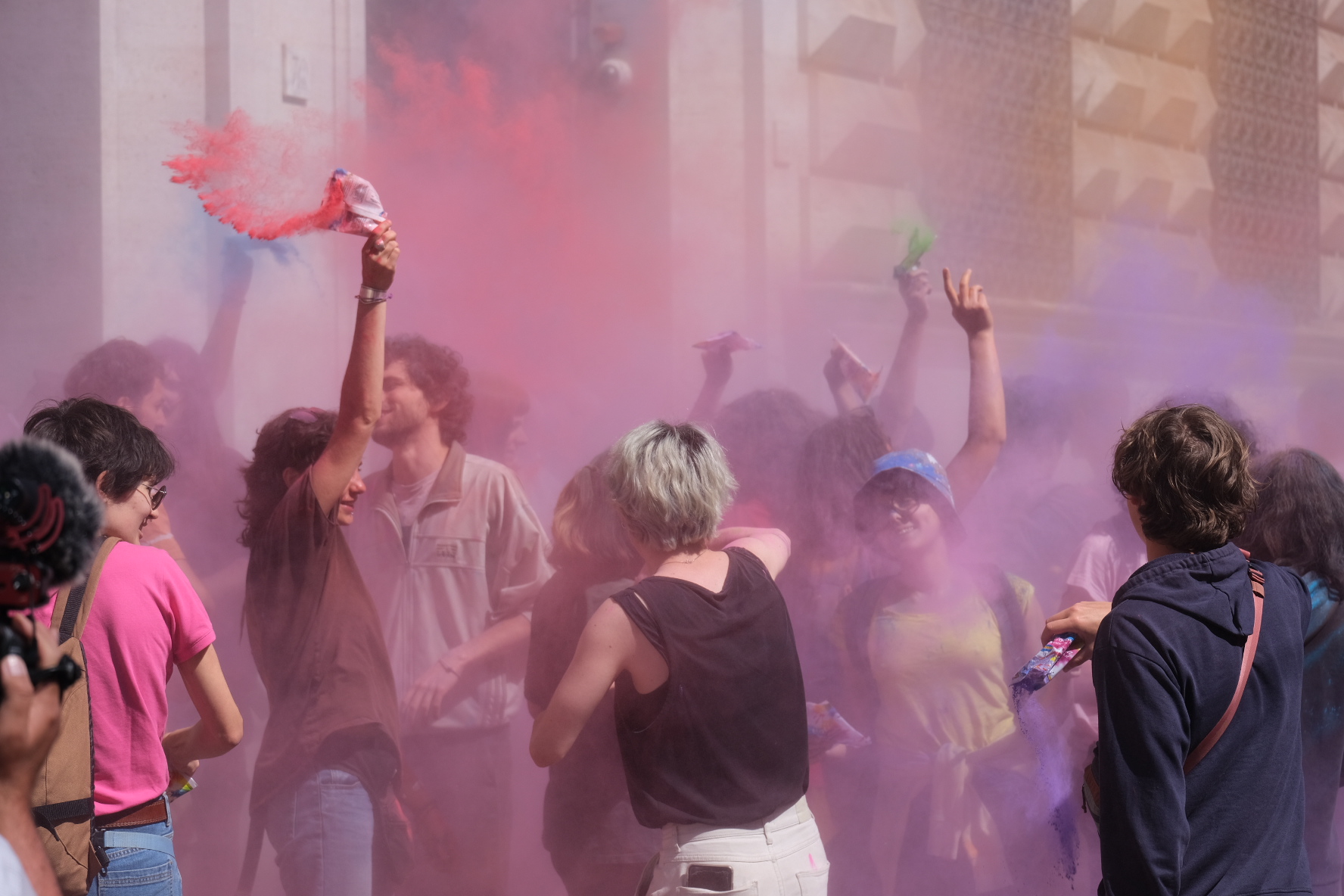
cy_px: 448
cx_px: 672
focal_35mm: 113
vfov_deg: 12.1
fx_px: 4218
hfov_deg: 18.1
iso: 160
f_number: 5.6
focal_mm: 75.4
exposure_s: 1/850
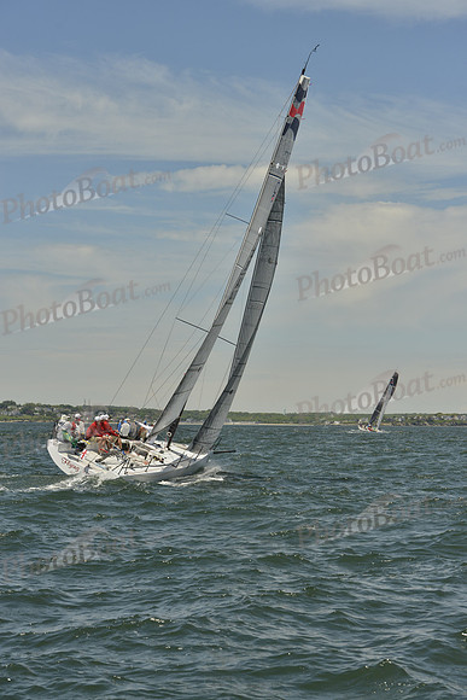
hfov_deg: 17.5
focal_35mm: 78
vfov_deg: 26.0
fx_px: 1517
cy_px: 350
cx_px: 234
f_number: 9
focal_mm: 78
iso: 280
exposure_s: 1/1600
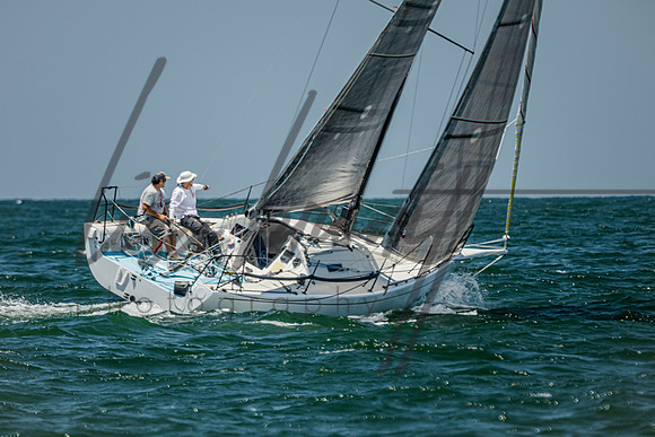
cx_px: 277
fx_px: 9711
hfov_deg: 3.9
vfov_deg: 2.6
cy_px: 263
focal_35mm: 534
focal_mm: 400
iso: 320
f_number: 5.6
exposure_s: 1/640
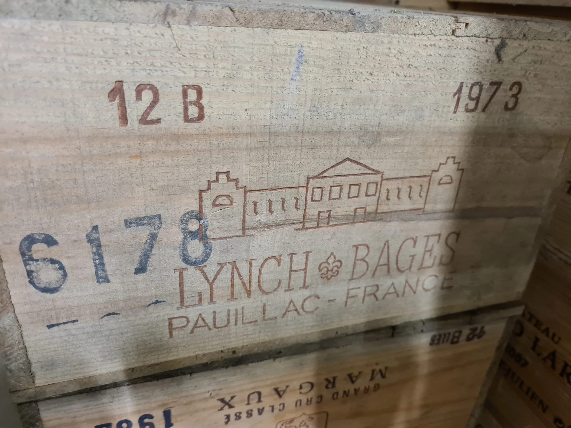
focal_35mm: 26
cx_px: 286
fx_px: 429
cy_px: 214
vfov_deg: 53.1
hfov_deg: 67.3
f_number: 1.8
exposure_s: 1/50
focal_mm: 5.4
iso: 640
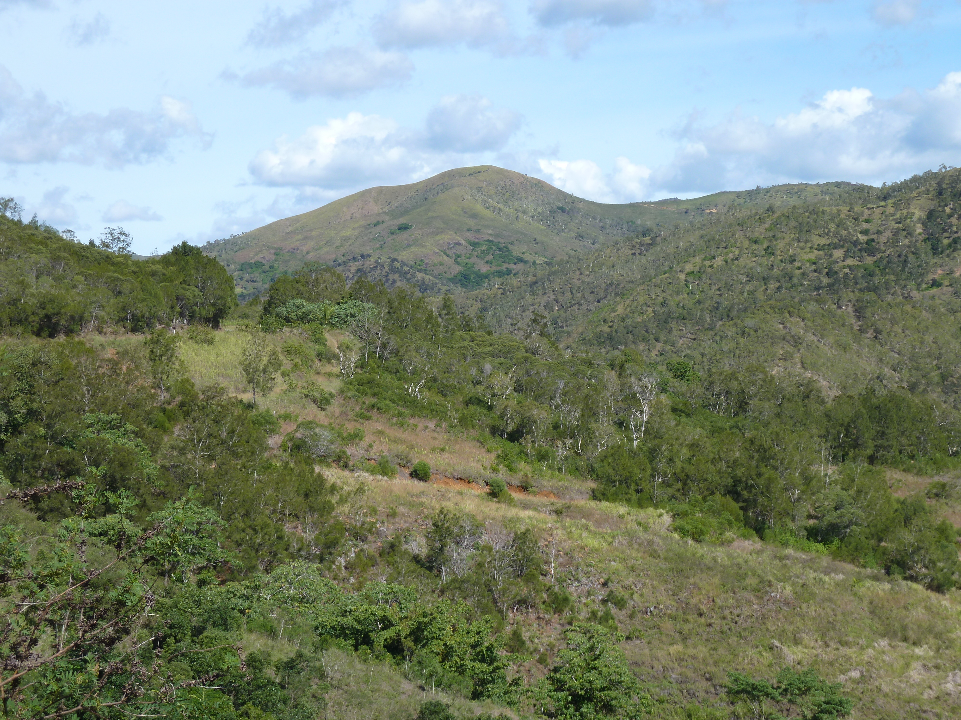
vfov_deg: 18.9
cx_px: 480
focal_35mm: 78
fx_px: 2165
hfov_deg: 25.0
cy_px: 360
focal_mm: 12.8
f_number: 4.5
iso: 80
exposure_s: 1/400
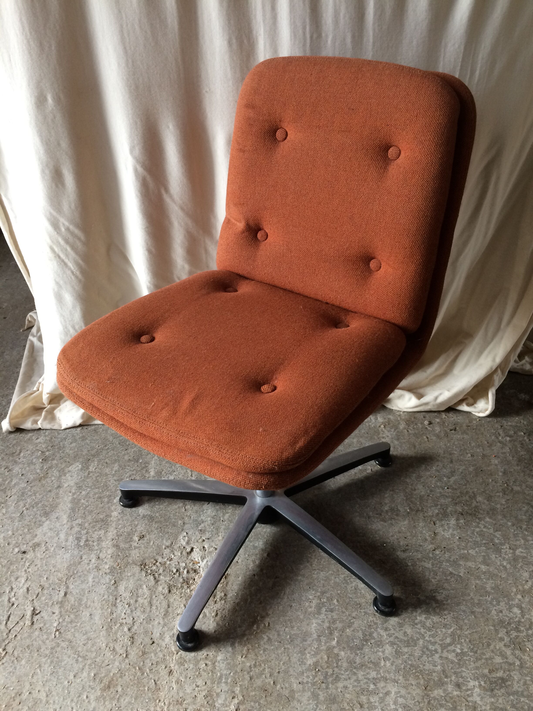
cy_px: 356
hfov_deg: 48.2
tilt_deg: -37.8
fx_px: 595
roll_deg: +1.3
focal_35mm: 29
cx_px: 266
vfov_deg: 61.7
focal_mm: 4.15
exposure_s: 1/33
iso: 64
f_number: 2.2
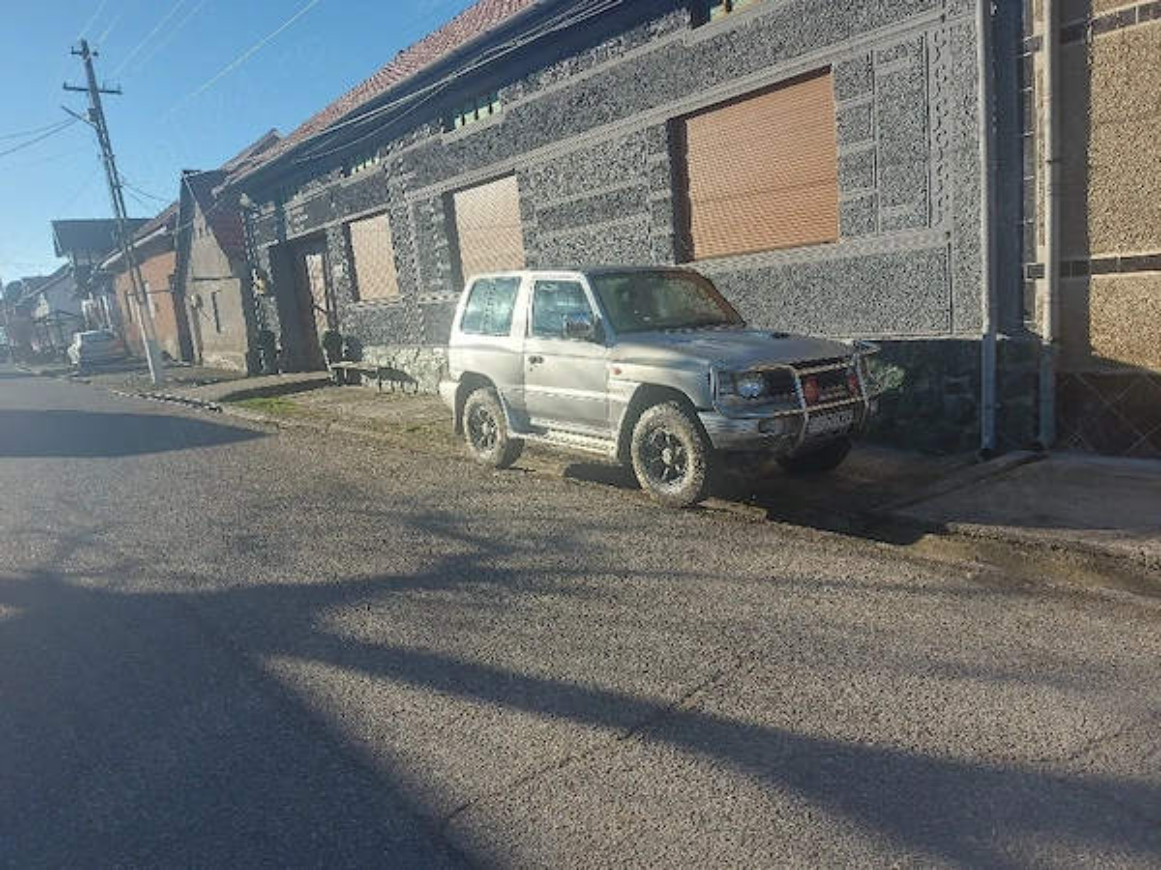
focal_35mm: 24
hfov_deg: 71.6
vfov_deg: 56.8
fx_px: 805
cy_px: 435
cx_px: 580
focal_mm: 5.23
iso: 32
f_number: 1.8
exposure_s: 1/833
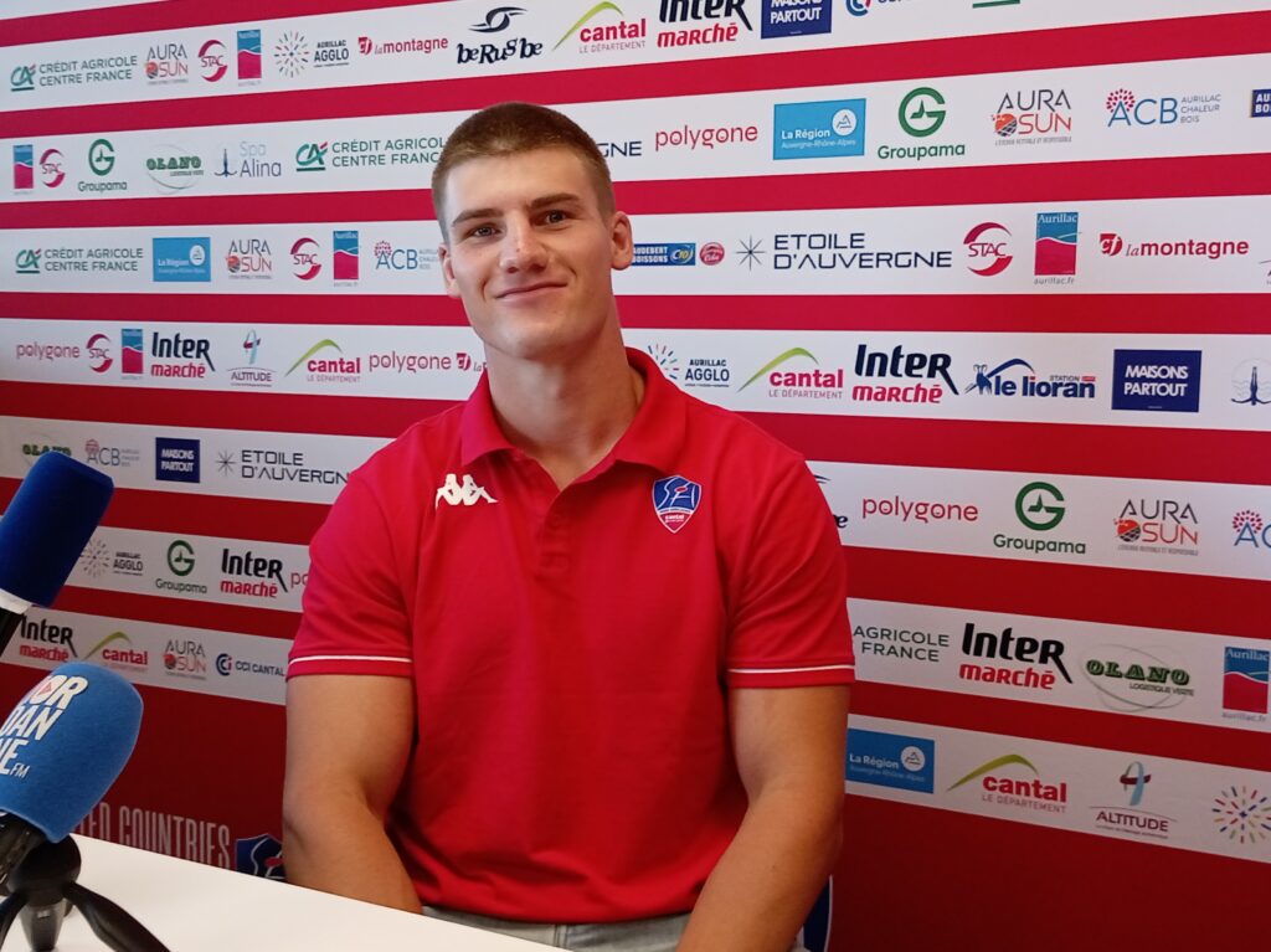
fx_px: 1138
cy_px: 476
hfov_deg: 58.4
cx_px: 636
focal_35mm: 31
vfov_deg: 45.4
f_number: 1.8
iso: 100
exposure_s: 1/50
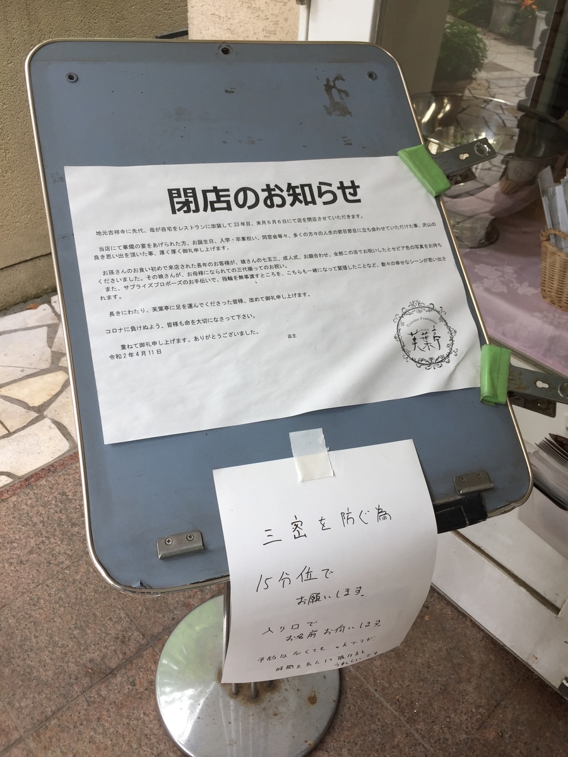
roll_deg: -4.7
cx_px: 284
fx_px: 634
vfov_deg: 61.7
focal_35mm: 29
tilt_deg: -38.1
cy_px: 378
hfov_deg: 48.2
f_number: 2.2
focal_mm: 4.15
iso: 32
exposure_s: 1/120
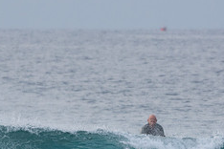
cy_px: 172
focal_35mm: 1190
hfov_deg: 1.7
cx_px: 113
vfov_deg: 1.2
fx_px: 7404
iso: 500
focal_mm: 320
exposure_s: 1/1250
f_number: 5.6
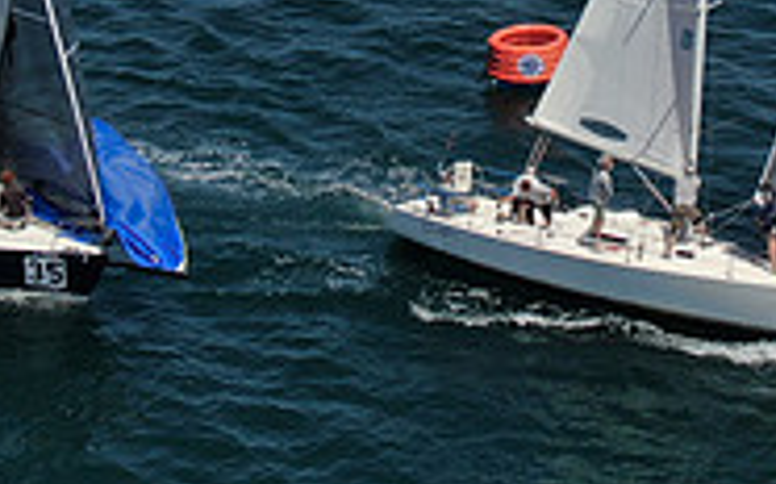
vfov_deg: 8.1
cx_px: 492
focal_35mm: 159
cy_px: -144
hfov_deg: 13.2
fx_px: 3361
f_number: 3.8
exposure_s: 1/1600
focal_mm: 8.6
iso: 100
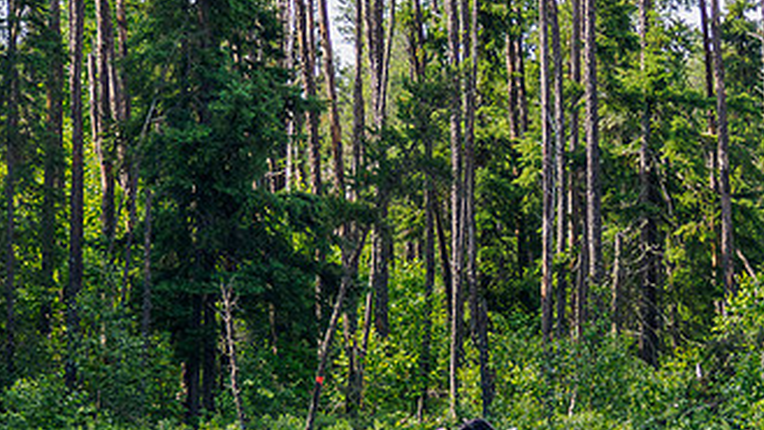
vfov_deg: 3.2
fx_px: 7738
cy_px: 382
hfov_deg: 5.6
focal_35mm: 382
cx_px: 588
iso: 800
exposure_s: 1/160
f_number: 8
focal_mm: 94
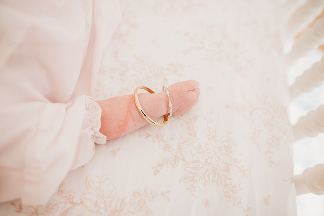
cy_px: 108
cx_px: 162
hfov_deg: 73.7
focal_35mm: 24
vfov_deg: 53.2
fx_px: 216
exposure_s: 1/200
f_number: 2.8
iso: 1600
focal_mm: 24
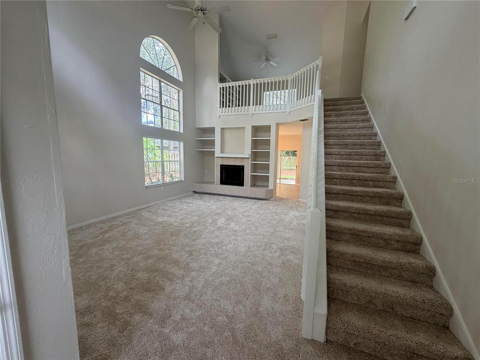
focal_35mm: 14
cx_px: 240
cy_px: 180
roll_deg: +0.2
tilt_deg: -8.2
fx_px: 194
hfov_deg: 102.1
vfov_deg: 85.7
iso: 160
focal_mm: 2.22
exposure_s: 1/121
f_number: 2.2
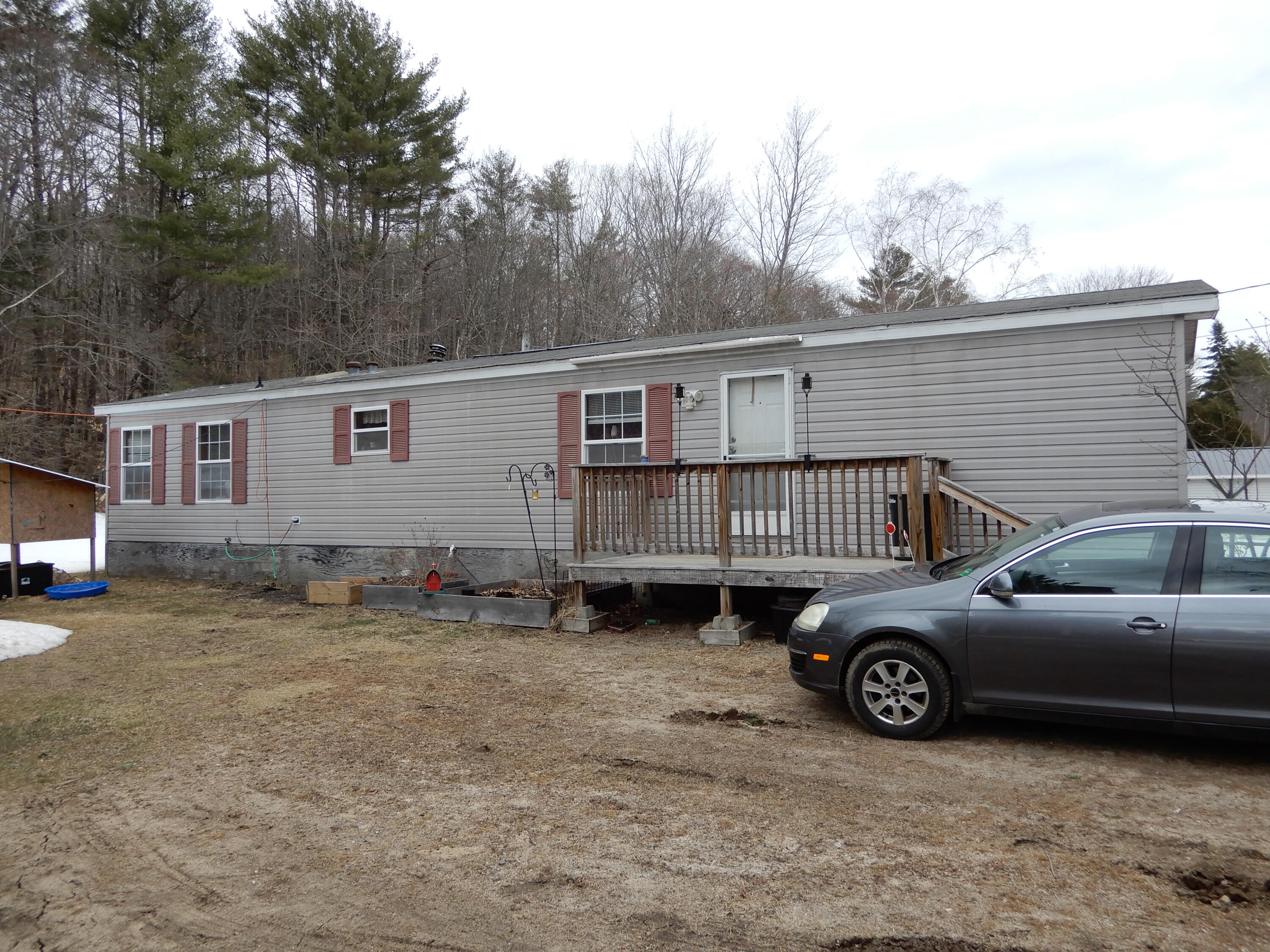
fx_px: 881
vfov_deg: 56.8
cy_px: 476
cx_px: 635
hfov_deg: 71.6
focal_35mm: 24
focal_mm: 4.3
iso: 80
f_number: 3.4
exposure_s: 1/400
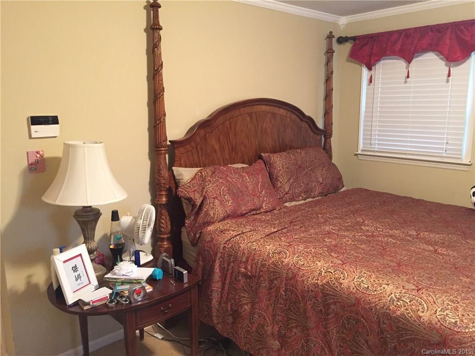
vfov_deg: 48.2
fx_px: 398
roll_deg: -0.2
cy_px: 178
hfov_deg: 61.7
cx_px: 238
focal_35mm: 29
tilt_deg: -10.2
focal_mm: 4.15
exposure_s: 1/15
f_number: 2.2
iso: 320
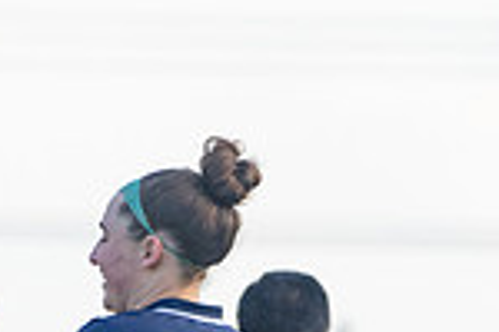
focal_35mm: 1254
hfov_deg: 1.6
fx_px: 17380
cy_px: 583
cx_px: -96
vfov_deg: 1.1
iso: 1250
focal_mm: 325
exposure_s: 1/1250
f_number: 8
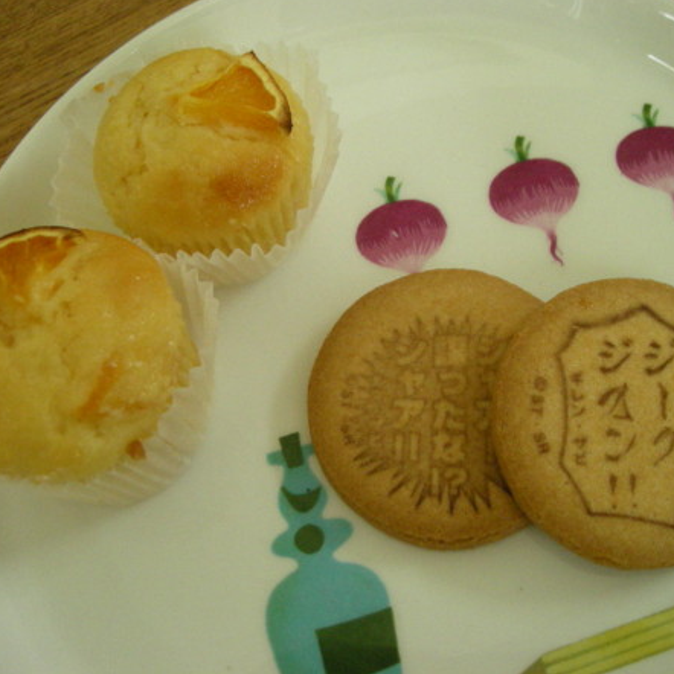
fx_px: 925
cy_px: 335
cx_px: 404
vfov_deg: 40.0
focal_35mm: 42
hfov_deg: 39.9
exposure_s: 1/60
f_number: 2.8
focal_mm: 5.7
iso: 290
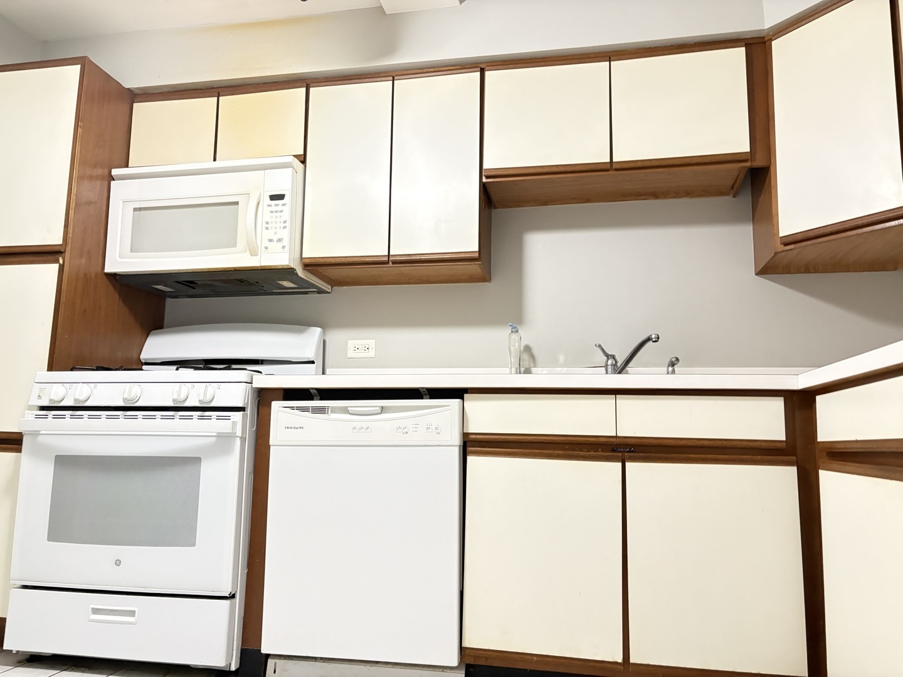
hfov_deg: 67.3
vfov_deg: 53.1
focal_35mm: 26
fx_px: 678
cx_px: 452
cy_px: 338
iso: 640
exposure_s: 1/30
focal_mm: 5.96
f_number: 1.6
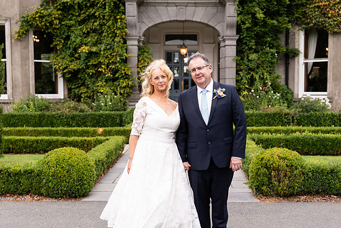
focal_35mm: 52
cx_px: 183
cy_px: 128
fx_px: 493
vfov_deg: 26.0
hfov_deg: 38.2
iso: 125
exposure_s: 1/200
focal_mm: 45
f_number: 3.5
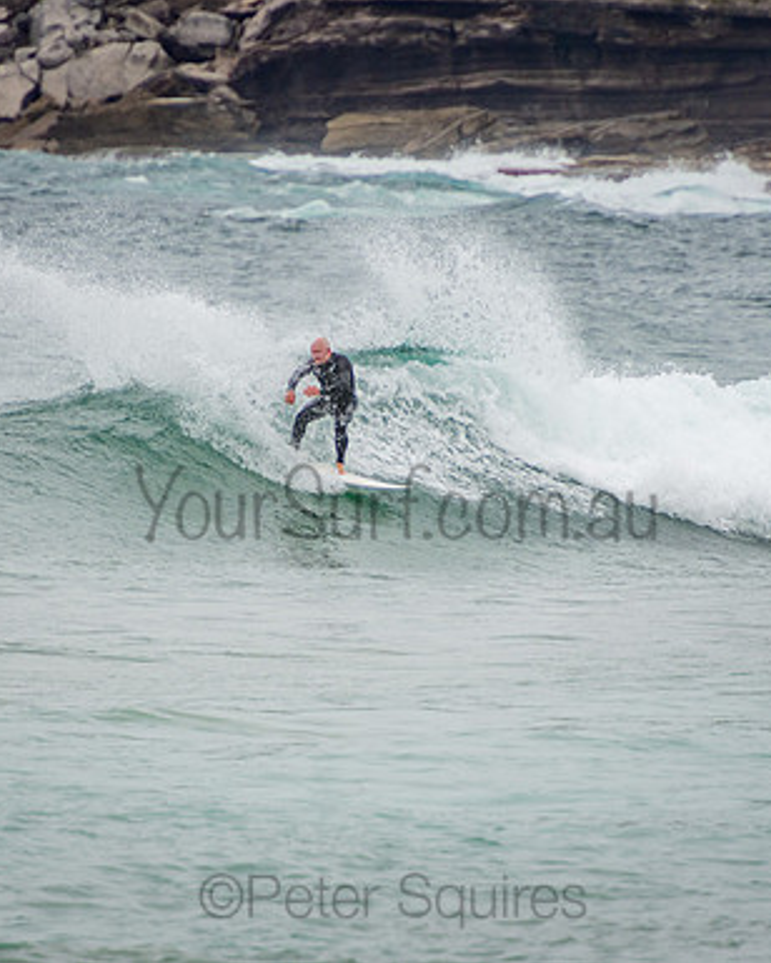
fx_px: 23617
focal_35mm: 828
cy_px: 482
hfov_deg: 1.9
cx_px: 393
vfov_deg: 2.3
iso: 280
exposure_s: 1/1600
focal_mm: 390
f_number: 5.6
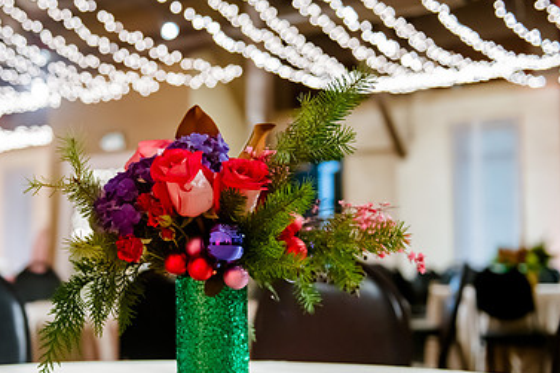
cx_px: 153
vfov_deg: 23.0
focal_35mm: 59
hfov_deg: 33.4
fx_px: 917
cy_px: 200
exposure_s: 1/80
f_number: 2.8
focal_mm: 38
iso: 4000
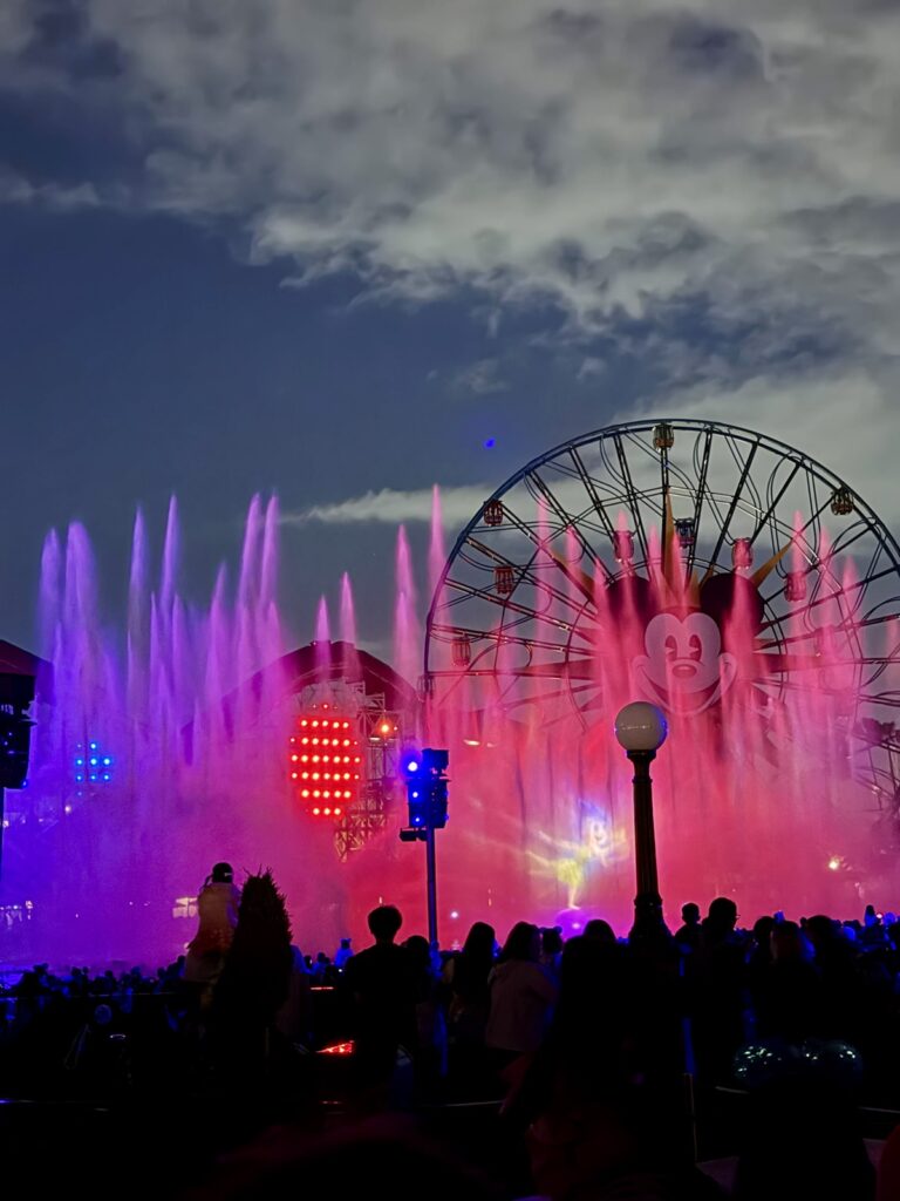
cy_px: 600
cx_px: 450
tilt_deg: +9.7
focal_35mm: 48
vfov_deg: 39.7
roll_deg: +0.8
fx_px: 1664
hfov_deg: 30.3
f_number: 1.78
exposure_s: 1/9
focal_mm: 6.76
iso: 1000
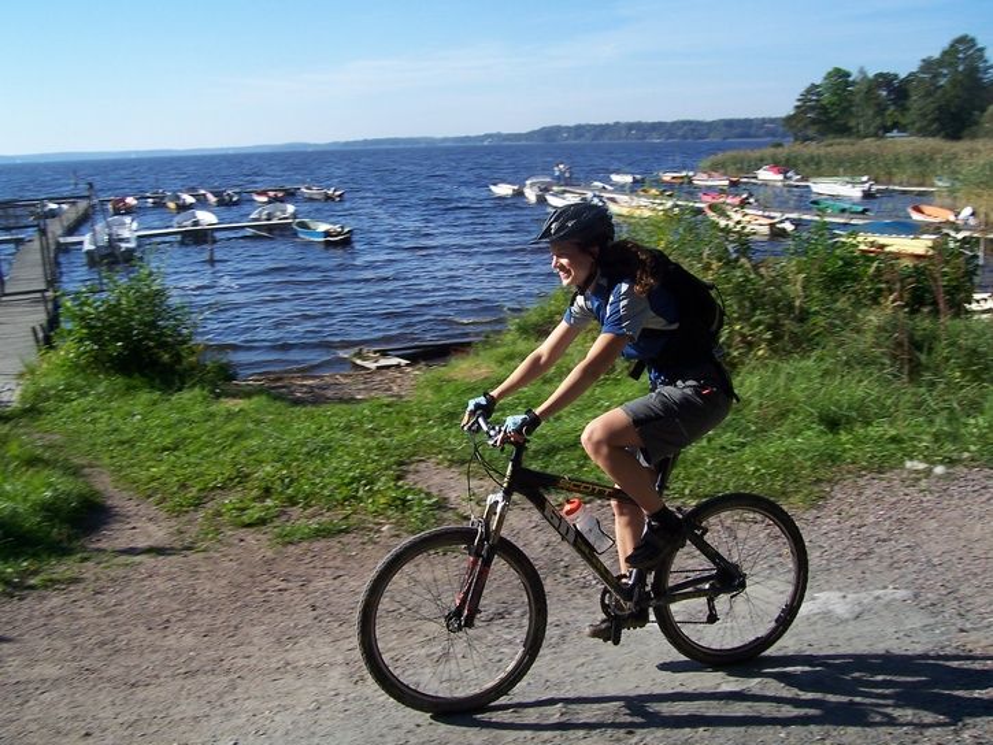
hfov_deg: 53.9
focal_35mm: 34
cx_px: 496
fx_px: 975
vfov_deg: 41.8
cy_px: 372
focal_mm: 5.6
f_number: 5.6
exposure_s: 1/350
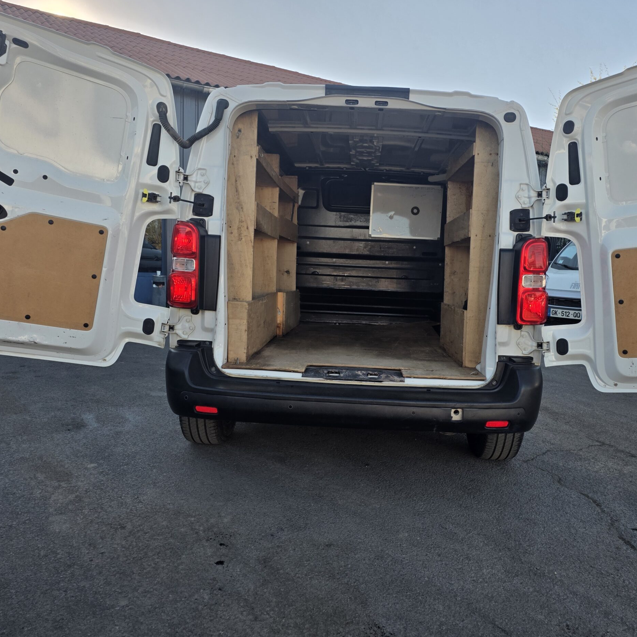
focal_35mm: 28
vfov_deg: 57.3
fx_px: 583
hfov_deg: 57.2
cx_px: 350
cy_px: 314
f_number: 1.7
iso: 80
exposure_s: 1/2327
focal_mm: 6.25
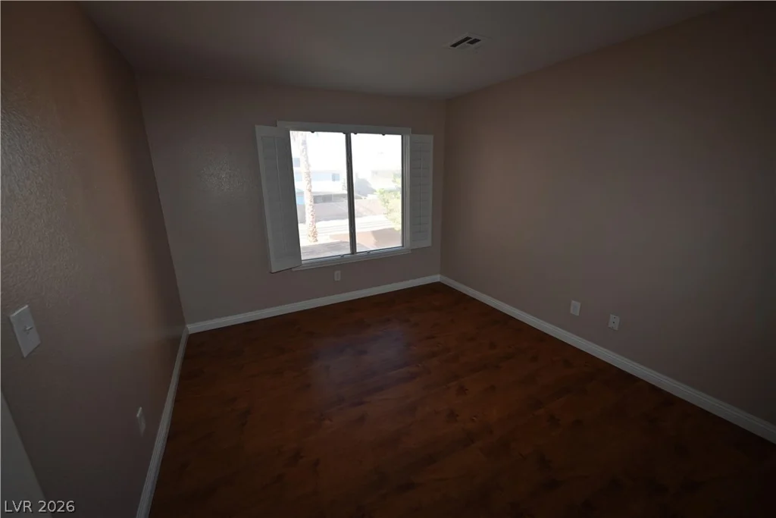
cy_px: 259
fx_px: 302
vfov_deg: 81.2
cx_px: 388
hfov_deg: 104.2
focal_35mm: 14
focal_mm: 14
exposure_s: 1/90
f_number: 4.8
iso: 1100
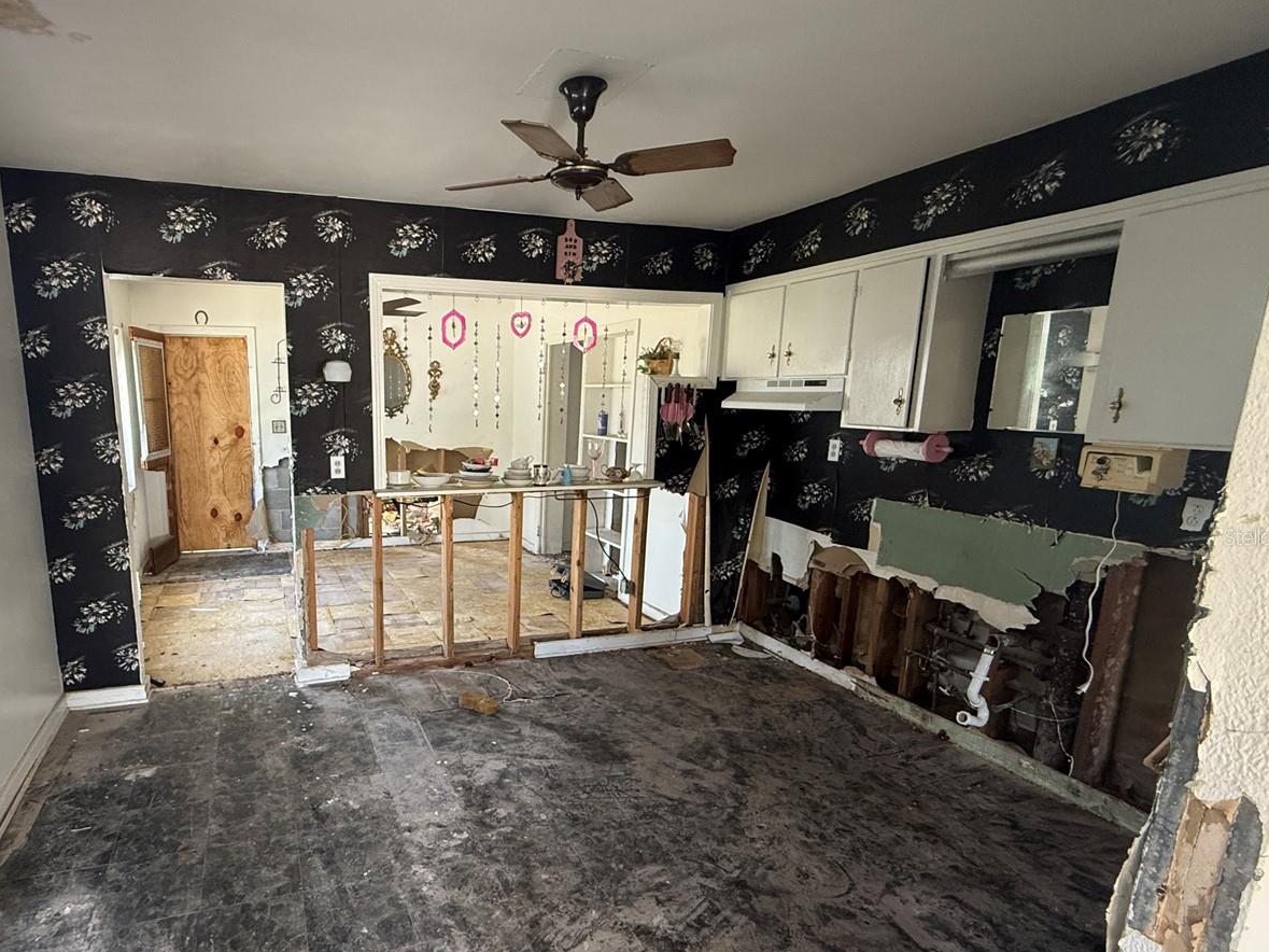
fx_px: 696
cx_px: 464
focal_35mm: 19
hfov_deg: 82.8
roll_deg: -0.6
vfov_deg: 68.4
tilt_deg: -11.0
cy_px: 536
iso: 320
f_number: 2.2
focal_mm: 2.22
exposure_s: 1/99
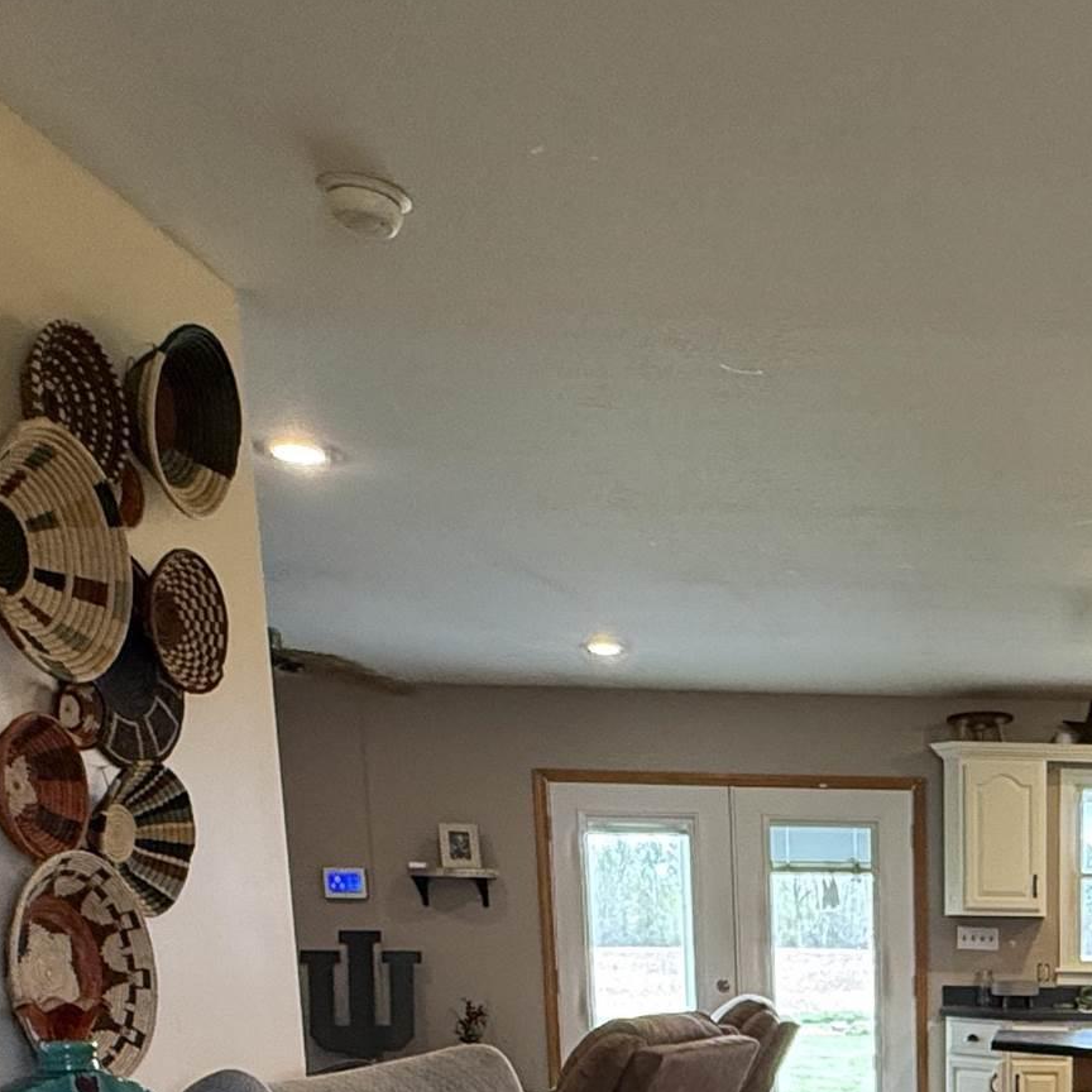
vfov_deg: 32.9
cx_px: 1164
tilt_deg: -10.4
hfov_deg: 33.9
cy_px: 1239
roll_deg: -1.4
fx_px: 1570
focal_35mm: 44
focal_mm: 2.22
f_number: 2.2
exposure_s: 1/120
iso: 320
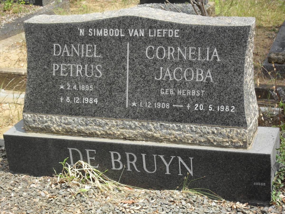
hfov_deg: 25.3
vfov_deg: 19.1
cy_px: 107
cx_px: 142
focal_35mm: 77
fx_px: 634
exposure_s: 1/250
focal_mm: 13.6
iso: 100
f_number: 5
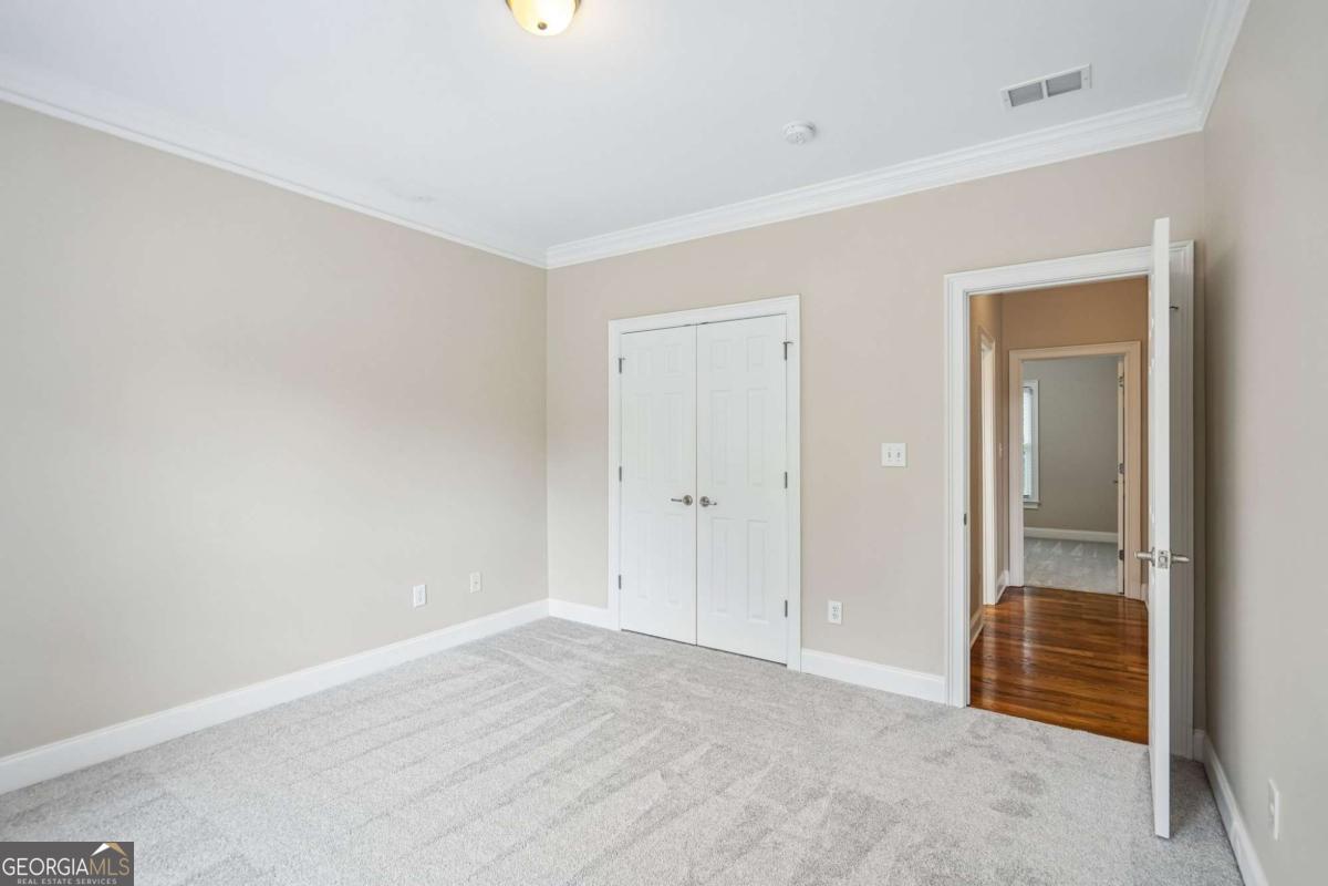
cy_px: 443
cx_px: 664
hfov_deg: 96.7
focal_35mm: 16
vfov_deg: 73.7
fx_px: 590
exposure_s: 1/50
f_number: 4
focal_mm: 16
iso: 400
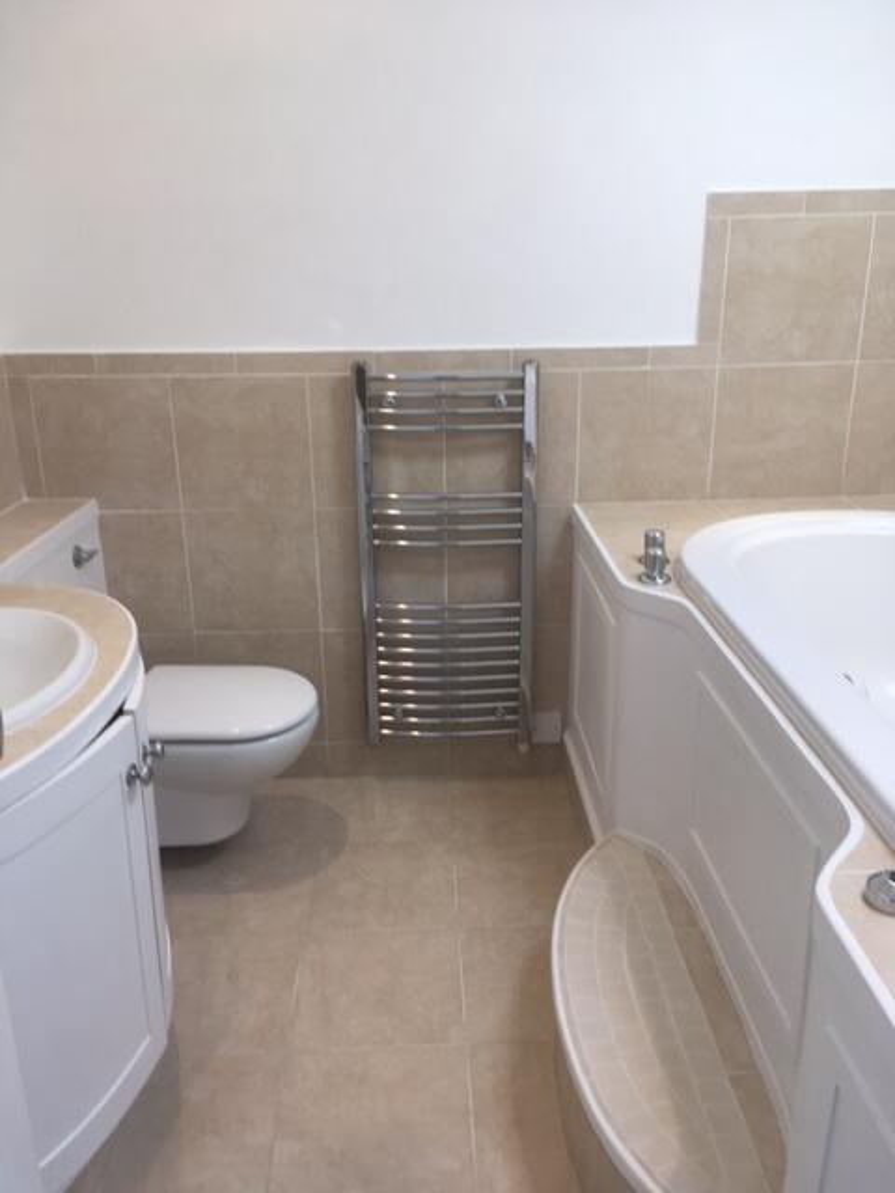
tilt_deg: -20.1
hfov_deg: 48.2
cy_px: 596
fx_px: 1000
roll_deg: +1.2
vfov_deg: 61.7
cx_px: 448
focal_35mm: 29
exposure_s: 1/50
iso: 32
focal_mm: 4.15
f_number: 2.2
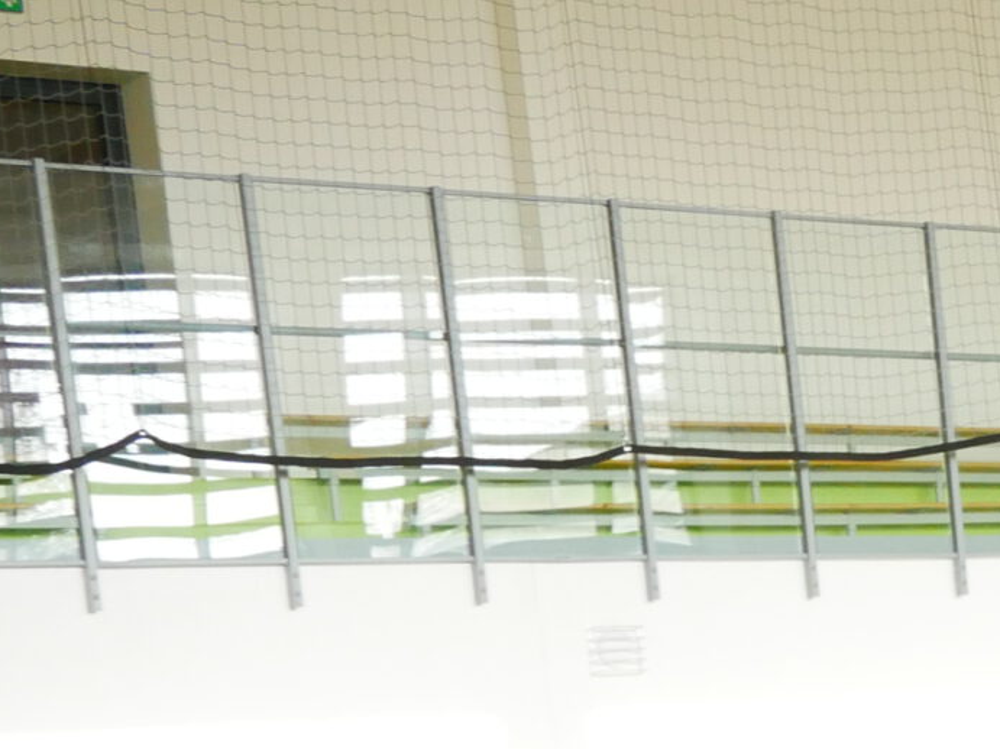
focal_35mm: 126
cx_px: 1839
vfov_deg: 11.2
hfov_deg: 13.8
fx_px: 3639
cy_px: 1168
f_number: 5
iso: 800
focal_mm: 17
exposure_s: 1/160
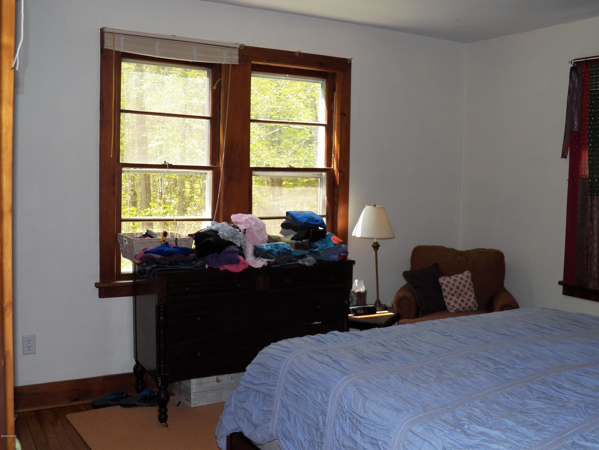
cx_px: 300
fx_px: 606
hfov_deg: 52.6
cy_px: 225
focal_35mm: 35
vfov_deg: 40.7
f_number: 2.8
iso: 125
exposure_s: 1/125
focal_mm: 6.3
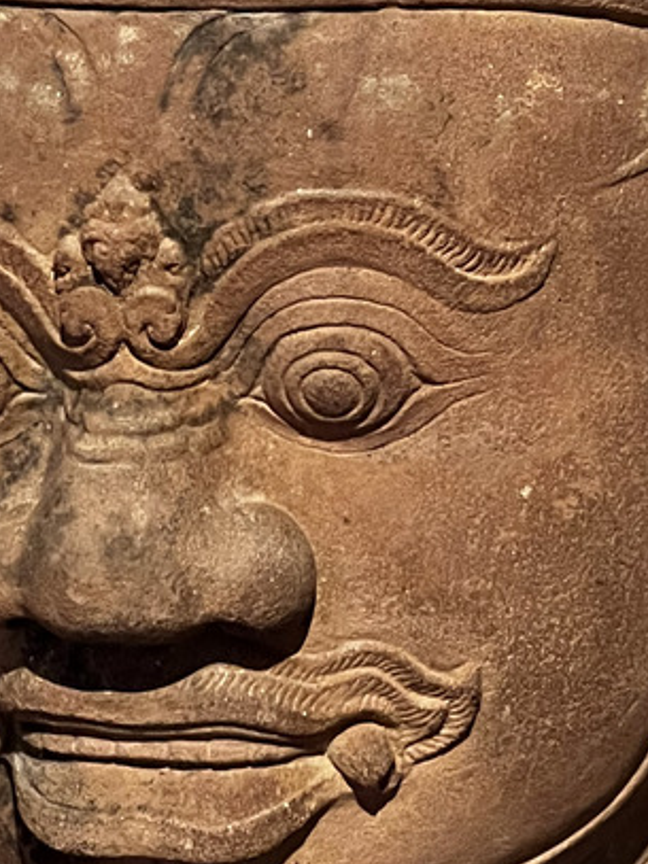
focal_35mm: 227
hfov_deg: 6.5
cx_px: 321
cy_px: 72
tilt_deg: -13.6
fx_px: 5669
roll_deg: +2.0
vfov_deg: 8.7
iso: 640
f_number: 2.8
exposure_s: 1/50
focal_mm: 9
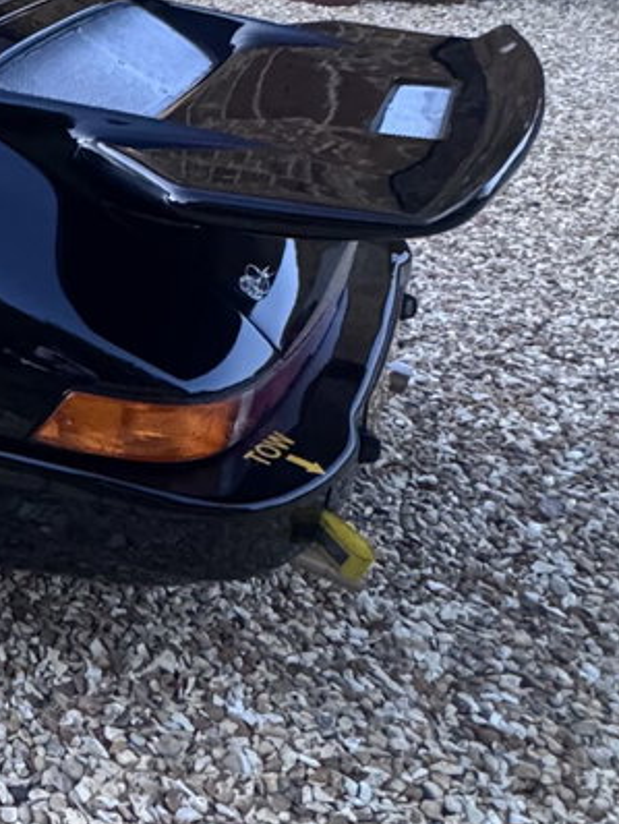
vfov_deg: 38.8
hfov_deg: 24.8
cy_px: 231
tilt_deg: -21.2
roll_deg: -0.4
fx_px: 1143
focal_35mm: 48
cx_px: -255
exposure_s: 1/33
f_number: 2.2
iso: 1000
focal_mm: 2.22
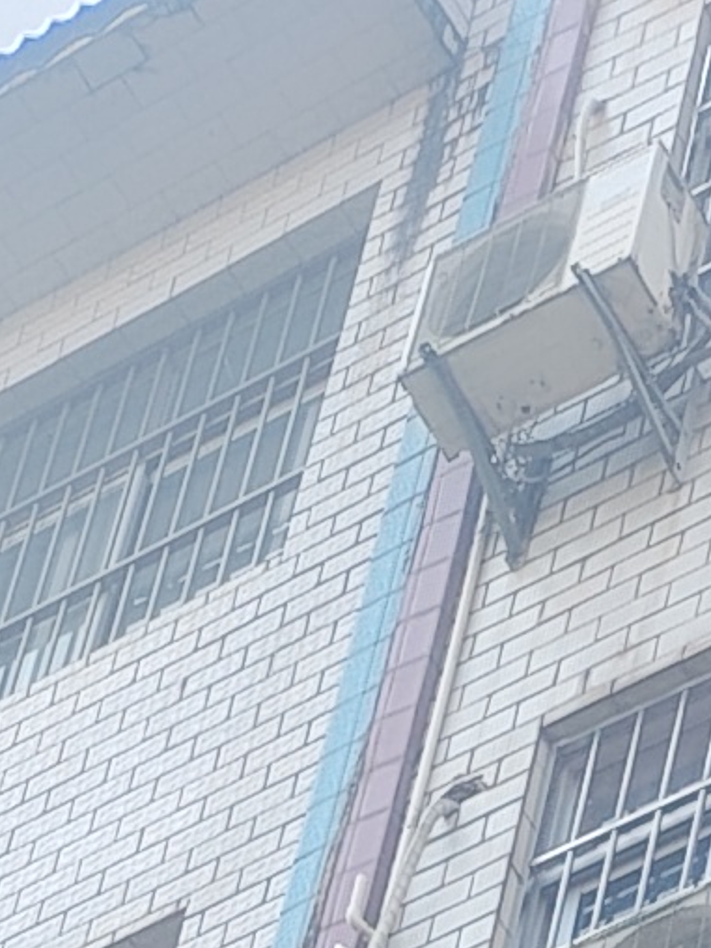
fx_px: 5176
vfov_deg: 7.7
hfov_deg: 7.6
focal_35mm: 189
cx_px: 1362
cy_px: 3583
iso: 100
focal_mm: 5.25
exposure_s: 1/132
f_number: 1.75
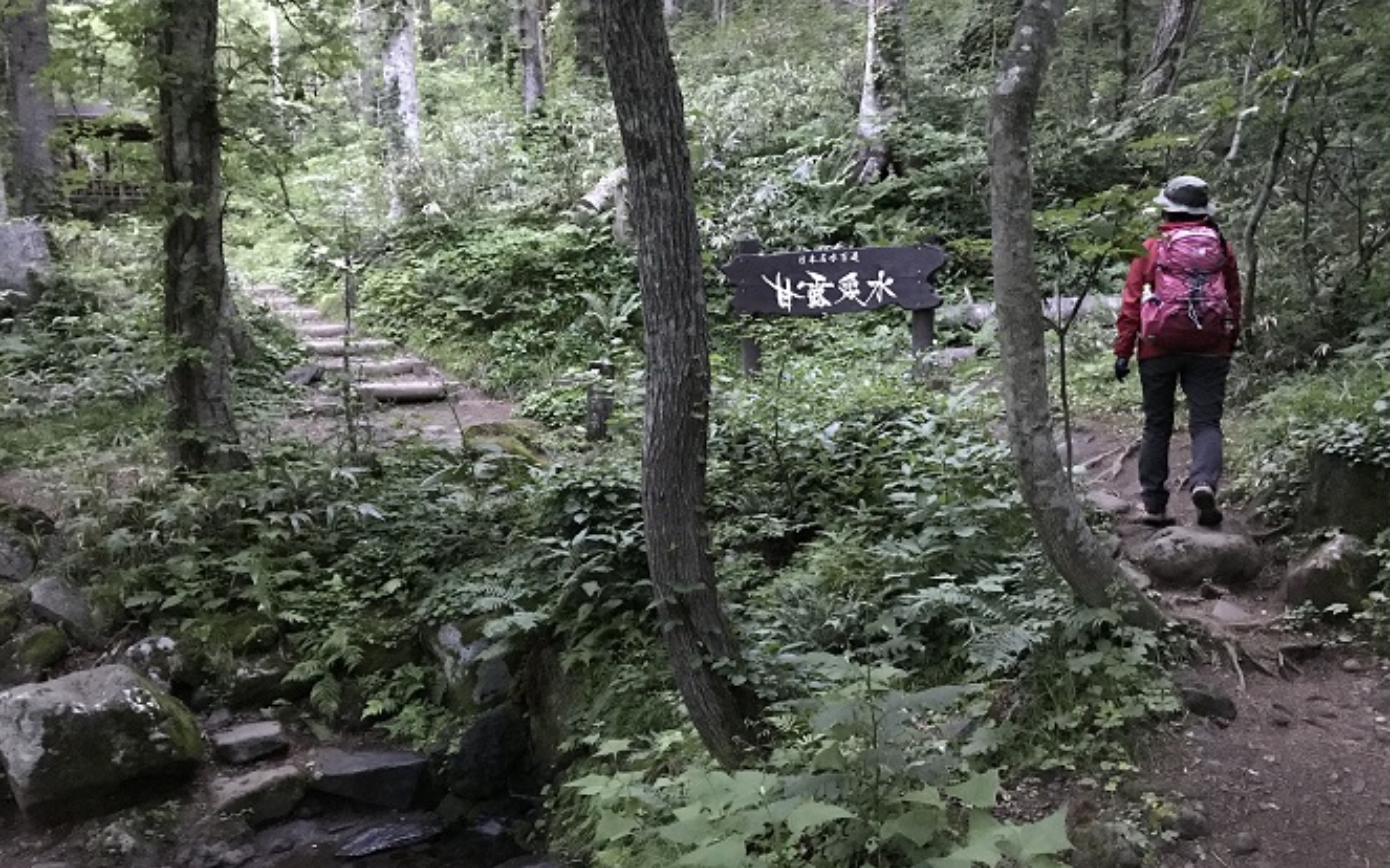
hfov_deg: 62.9
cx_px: 700
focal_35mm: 30
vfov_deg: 41.6
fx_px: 1136
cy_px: 518
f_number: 1.8
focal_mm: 3.99
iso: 125
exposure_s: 1/4
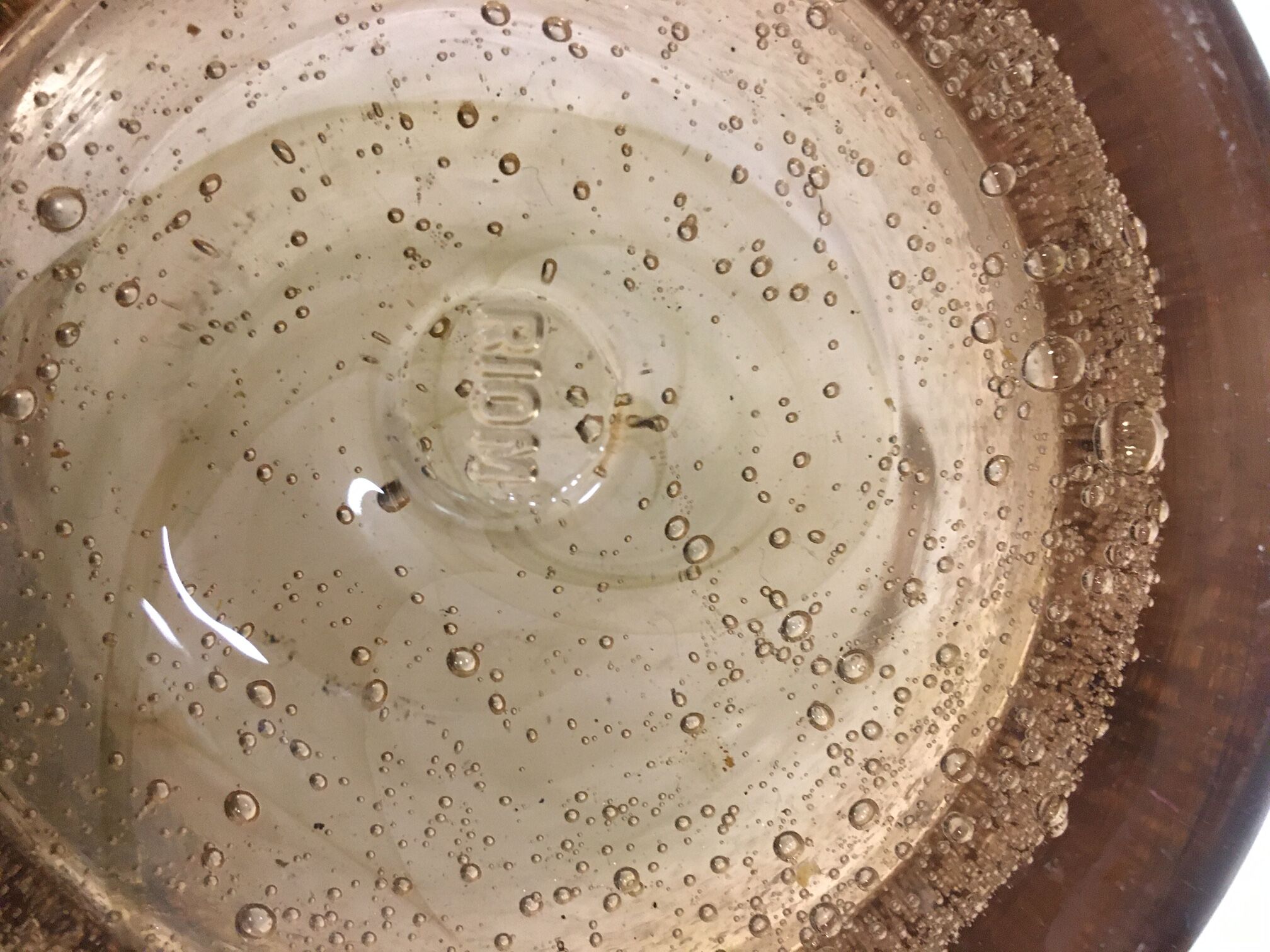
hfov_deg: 61.7
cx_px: 635
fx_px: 1064
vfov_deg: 48.2
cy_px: 476
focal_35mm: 29
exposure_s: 1/25
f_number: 2.2
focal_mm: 4.15
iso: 200
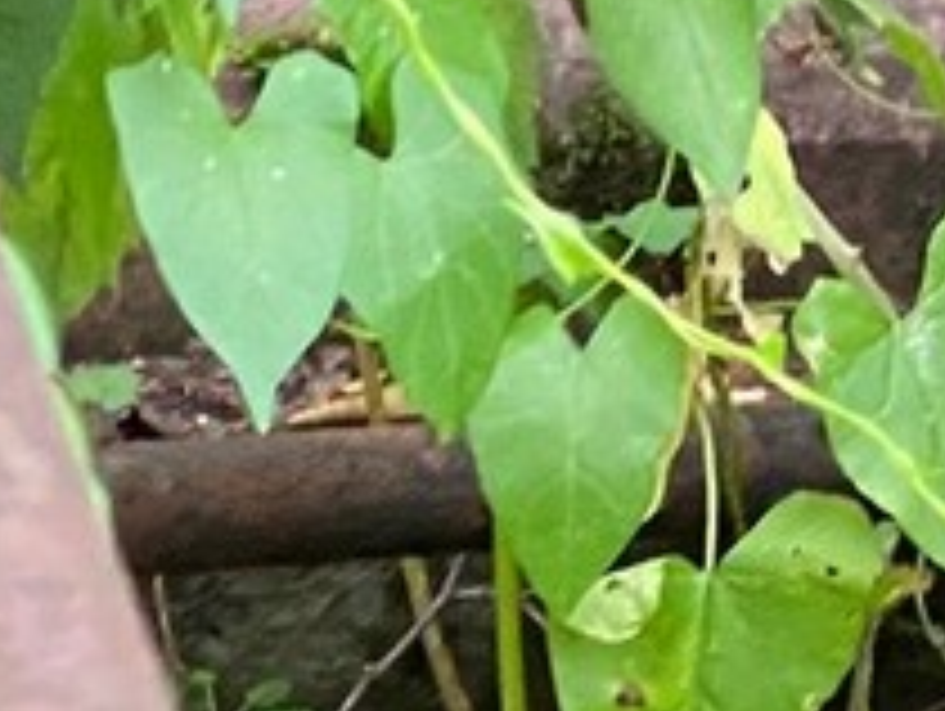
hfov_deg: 5.3
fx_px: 9730
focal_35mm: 356
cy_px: 126
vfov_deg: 4.2
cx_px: 2781
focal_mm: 6
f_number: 2
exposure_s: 1/121
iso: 125
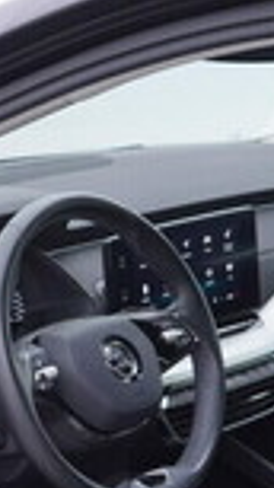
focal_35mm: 136
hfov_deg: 8.7
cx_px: -134
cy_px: 474
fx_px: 1758
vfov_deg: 15.5
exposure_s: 1/50
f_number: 3.2
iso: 125
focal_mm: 24
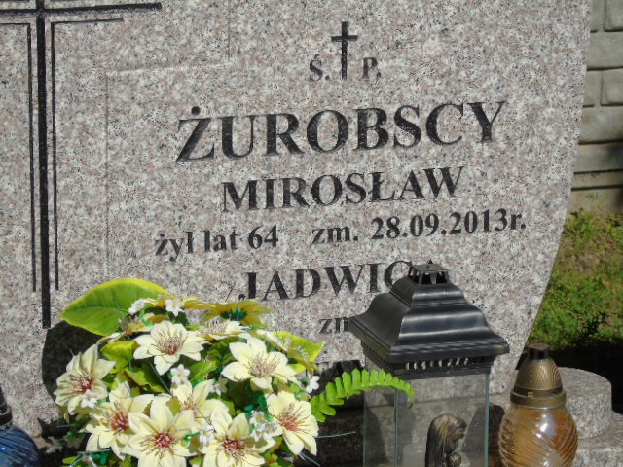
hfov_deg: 13.9
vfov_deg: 10.4
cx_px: 312
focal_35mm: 142
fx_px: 2556
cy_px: 234
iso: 80
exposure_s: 1/1000
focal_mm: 25
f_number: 4.7
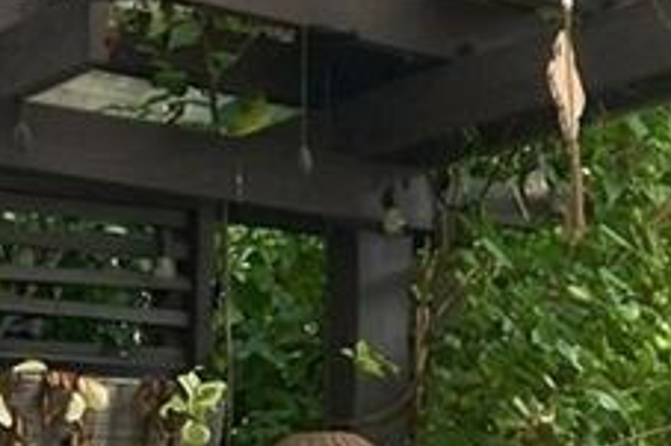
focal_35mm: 113
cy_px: 616
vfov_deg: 11.7
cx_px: 417
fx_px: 2105
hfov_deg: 18.1
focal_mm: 16
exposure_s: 1/80
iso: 320
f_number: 8
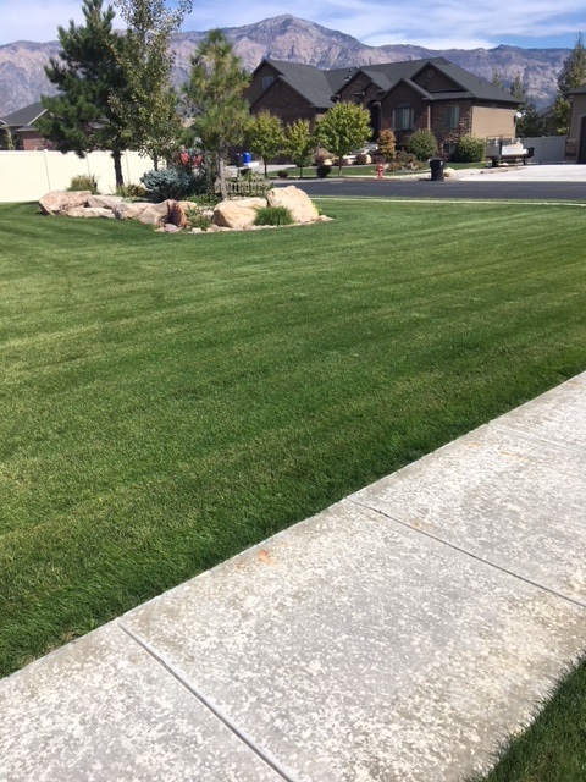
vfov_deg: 61.7
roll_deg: +2.6
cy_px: 391
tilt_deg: -21.8
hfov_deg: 48.2
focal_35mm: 29
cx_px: 293
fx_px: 655
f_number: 2.2
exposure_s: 1/1603
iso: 25
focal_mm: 4.15
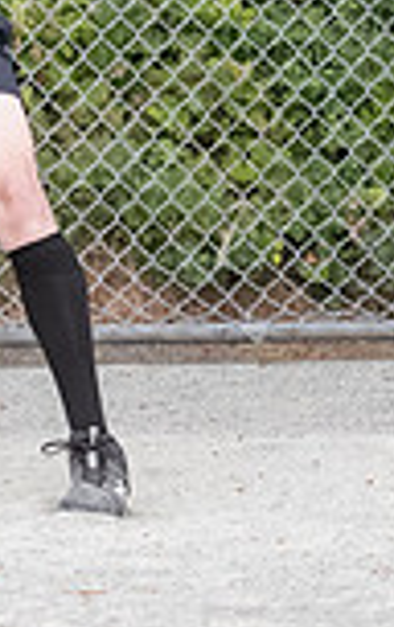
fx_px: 14203
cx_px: -475
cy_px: -179
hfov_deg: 1.6
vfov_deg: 2.5
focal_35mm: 829
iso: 4000
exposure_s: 1/1600
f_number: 3.2
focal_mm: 100
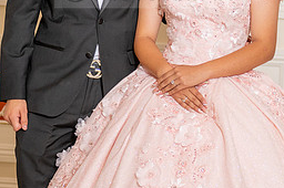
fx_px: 1205
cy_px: -5
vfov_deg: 8.9
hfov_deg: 13.4
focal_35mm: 153
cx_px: 159
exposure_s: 1/200
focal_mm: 50
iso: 320
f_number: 2.8
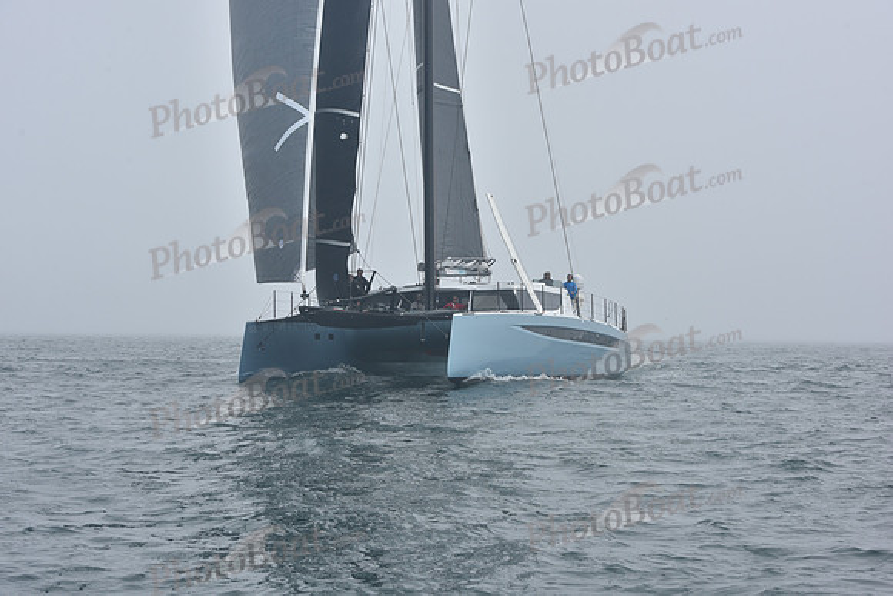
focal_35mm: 70
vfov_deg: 19.5
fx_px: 1737
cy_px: 298
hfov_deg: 28.8
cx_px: 446
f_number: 11
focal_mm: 70
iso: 250
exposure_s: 1/800
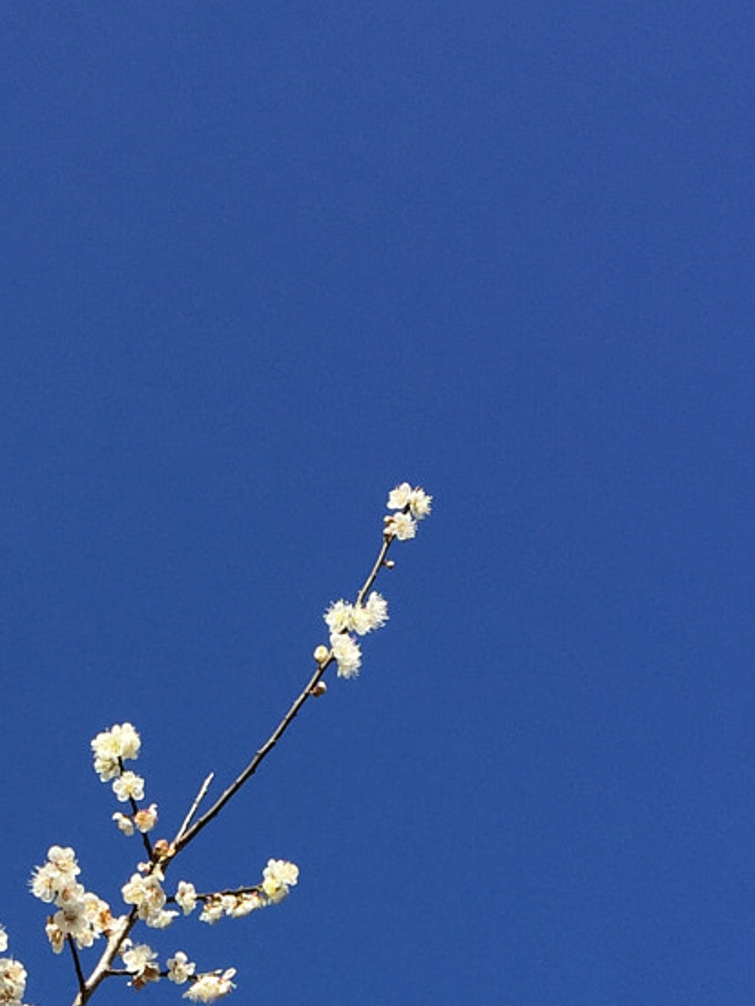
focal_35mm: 84
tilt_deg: +48.0
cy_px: 1319
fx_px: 2443
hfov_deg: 17.4
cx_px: 124
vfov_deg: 21.1
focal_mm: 4.15
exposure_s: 1/1522
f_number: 2.2
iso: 32
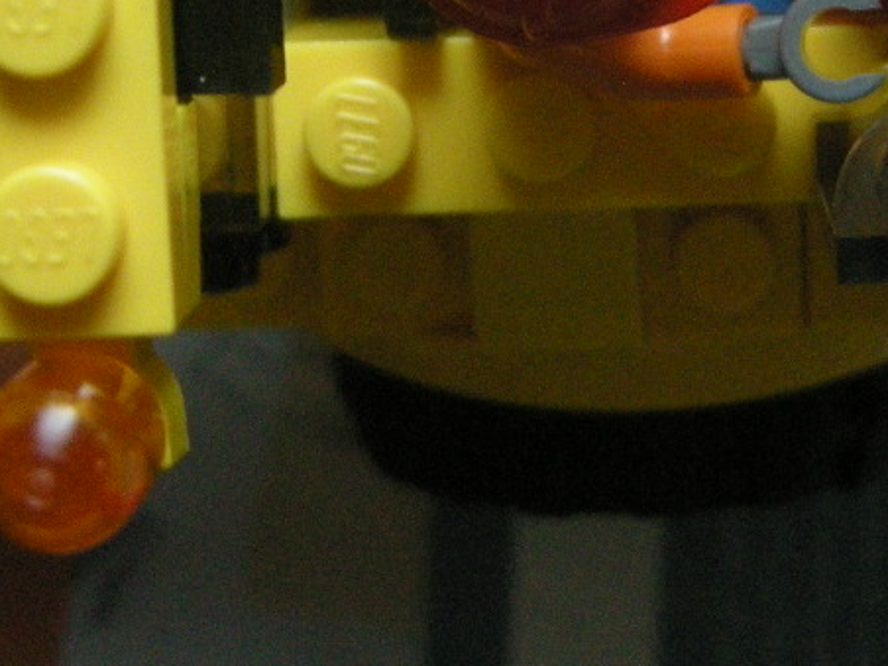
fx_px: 2617
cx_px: 737
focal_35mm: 102
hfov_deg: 19.0
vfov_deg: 14.2
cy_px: -73
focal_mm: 7.5
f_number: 2.7
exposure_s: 1/38.2
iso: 400
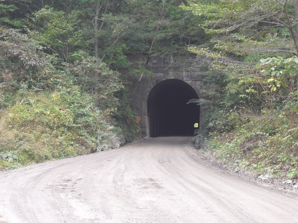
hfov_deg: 26.3
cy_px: 112
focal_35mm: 74
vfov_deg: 19.9
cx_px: 149
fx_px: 637
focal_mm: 13.1
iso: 200
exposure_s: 1/80
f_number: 4.6
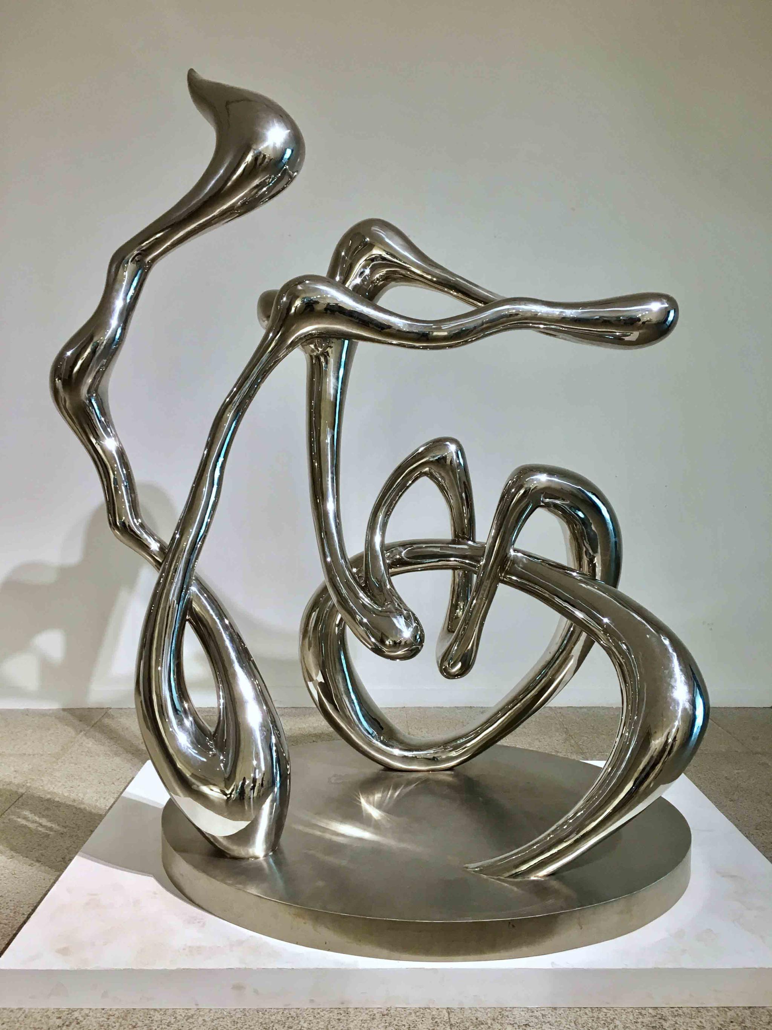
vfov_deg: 61.7
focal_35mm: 29
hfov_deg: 48.2
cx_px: 386
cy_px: 515
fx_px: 862
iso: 100
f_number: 2.2
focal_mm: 4.15
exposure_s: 1/33
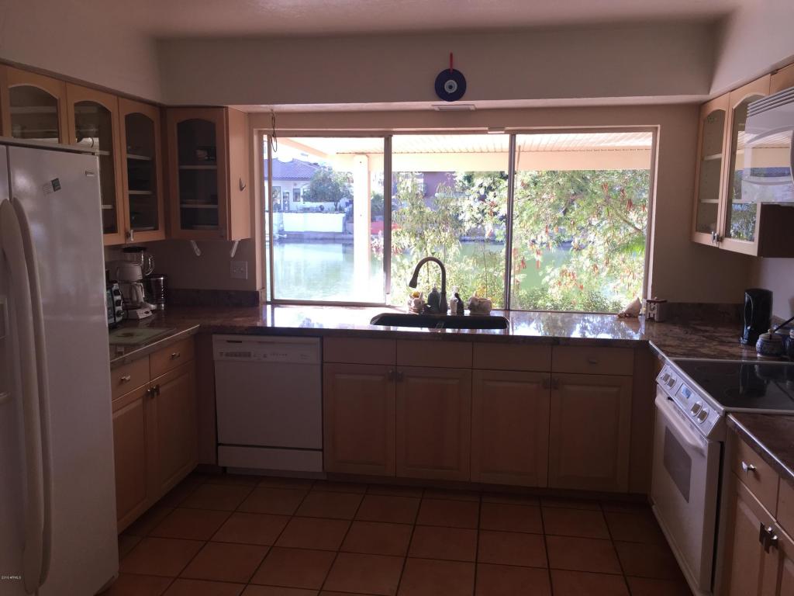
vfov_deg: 48.2
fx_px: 665
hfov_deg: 61.7
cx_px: 397
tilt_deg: -6.5
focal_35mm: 29
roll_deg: -1.5
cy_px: 298
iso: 40
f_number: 2.2
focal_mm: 4.15
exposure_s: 1/129
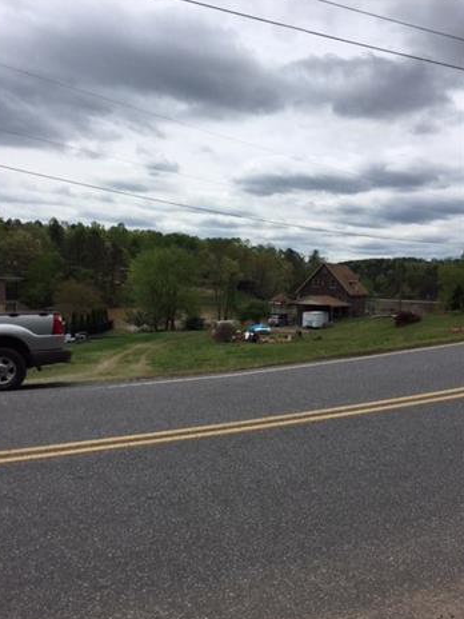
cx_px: 225
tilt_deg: -2.1
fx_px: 536
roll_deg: -0.5
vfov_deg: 60.0
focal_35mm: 30
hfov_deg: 46.8
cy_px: 312
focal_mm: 4.15
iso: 32
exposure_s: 1/3968
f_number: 2.2
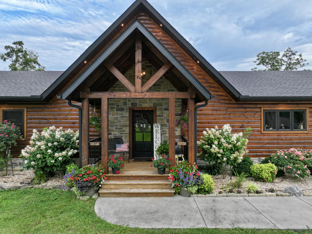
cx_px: 156
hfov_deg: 71.6
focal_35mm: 24
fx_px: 216
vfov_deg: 56.8
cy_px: 117
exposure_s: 1/500
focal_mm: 12.29
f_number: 2.8
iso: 340
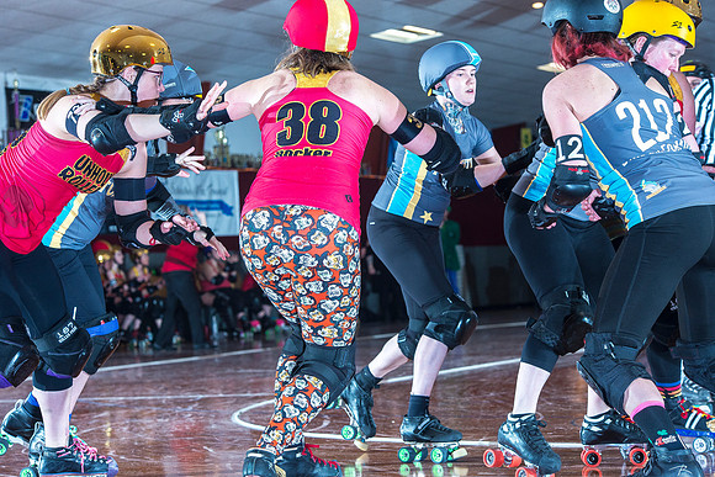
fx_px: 2086
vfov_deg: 13.0
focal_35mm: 105
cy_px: 238
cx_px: 358
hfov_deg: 19.5
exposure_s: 1/160
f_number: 7.1
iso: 800
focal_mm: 105
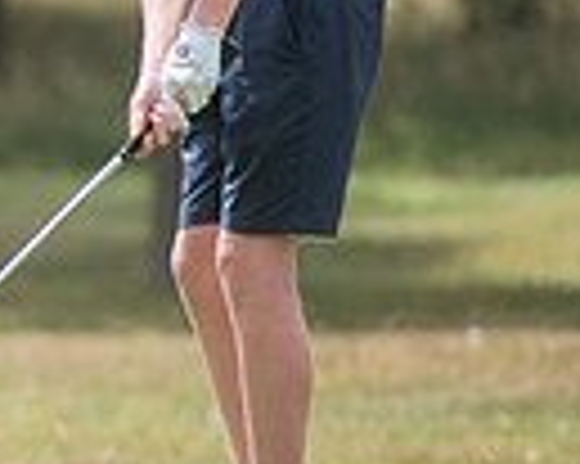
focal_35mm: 1268
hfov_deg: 1.5
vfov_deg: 1.2
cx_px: -679
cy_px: -124
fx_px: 21750
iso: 400
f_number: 5.6
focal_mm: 300
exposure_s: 1/1600
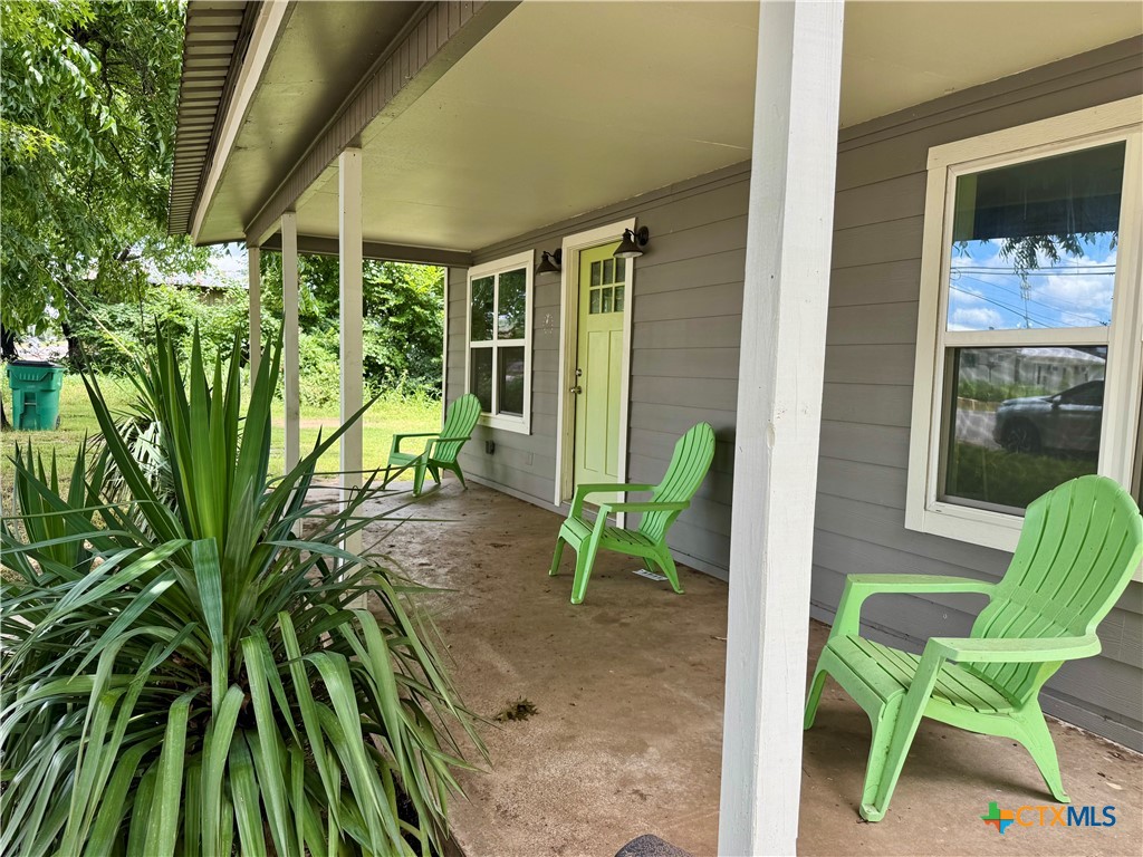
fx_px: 792
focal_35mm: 24
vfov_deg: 56.8
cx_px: 572
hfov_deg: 71.6
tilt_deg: -5.6
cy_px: 428
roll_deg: -2.5
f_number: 1.78
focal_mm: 6.76
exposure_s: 1/457
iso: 80
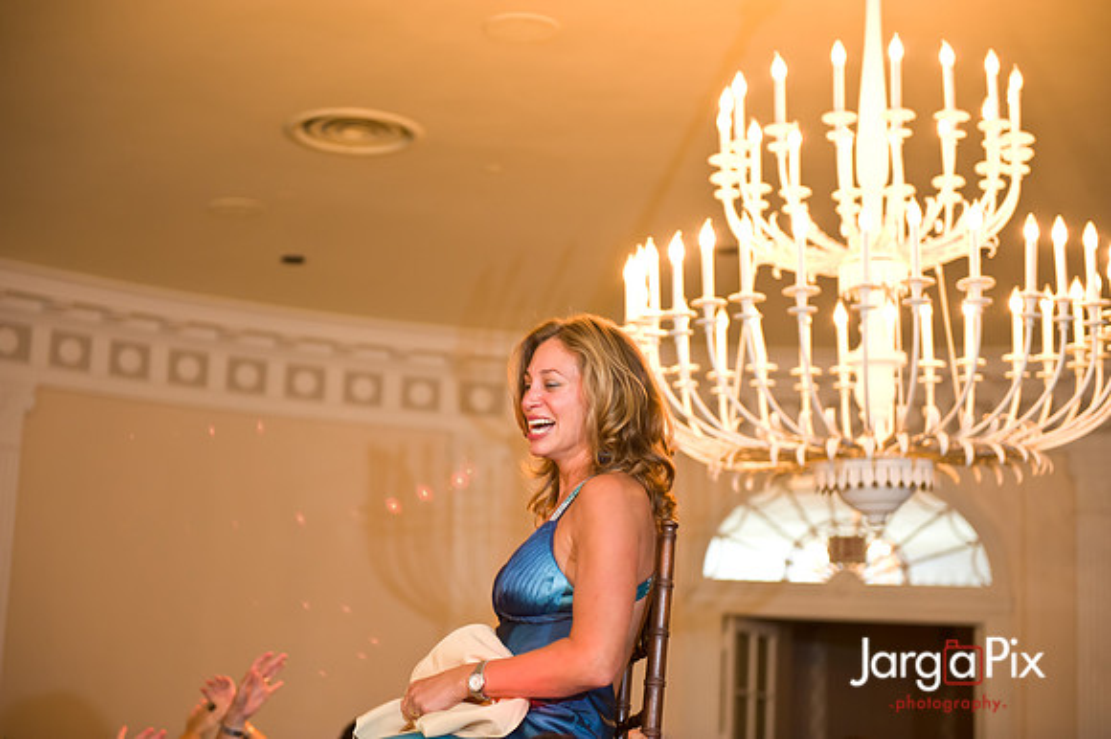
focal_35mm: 66
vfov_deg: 20.6
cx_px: 556
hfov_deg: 30.5
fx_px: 2036
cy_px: 370
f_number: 3.2
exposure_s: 1/125
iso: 1600
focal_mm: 66
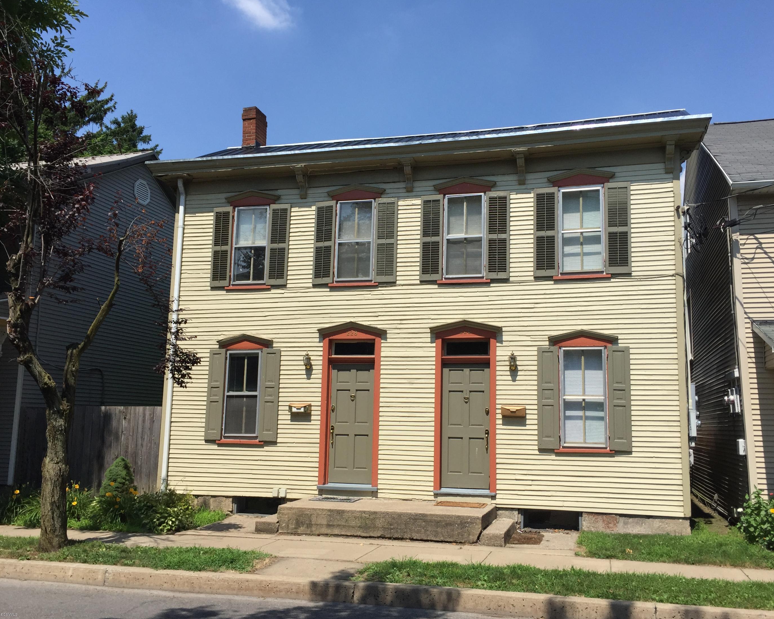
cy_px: 316
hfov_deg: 57.1
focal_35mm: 31
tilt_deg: +7.7
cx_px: 414
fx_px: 710
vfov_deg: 47.1
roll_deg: -3.0
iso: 32
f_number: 2.2
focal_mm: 4.15
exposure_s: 1/2825
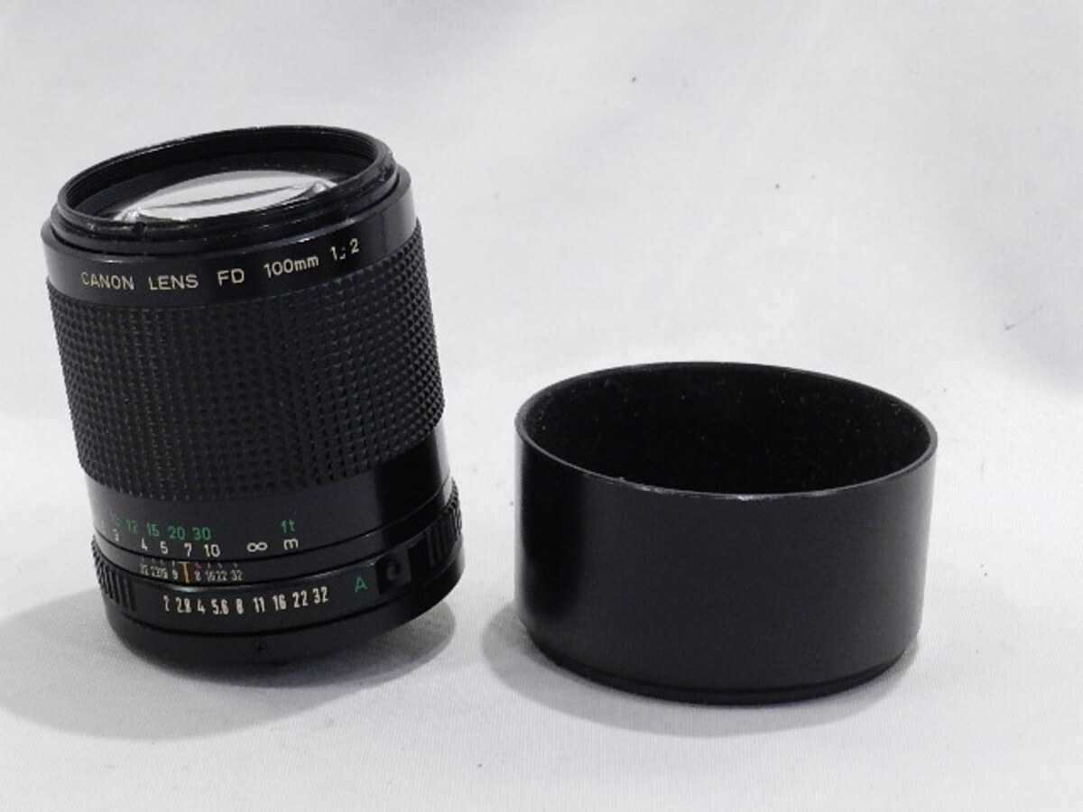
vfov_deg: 17.6
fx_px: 2628
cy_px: 406
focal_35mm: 84
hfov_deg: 23.3
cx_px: 542
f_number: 4.4
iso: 800
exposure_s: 1/60
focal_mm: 14.9
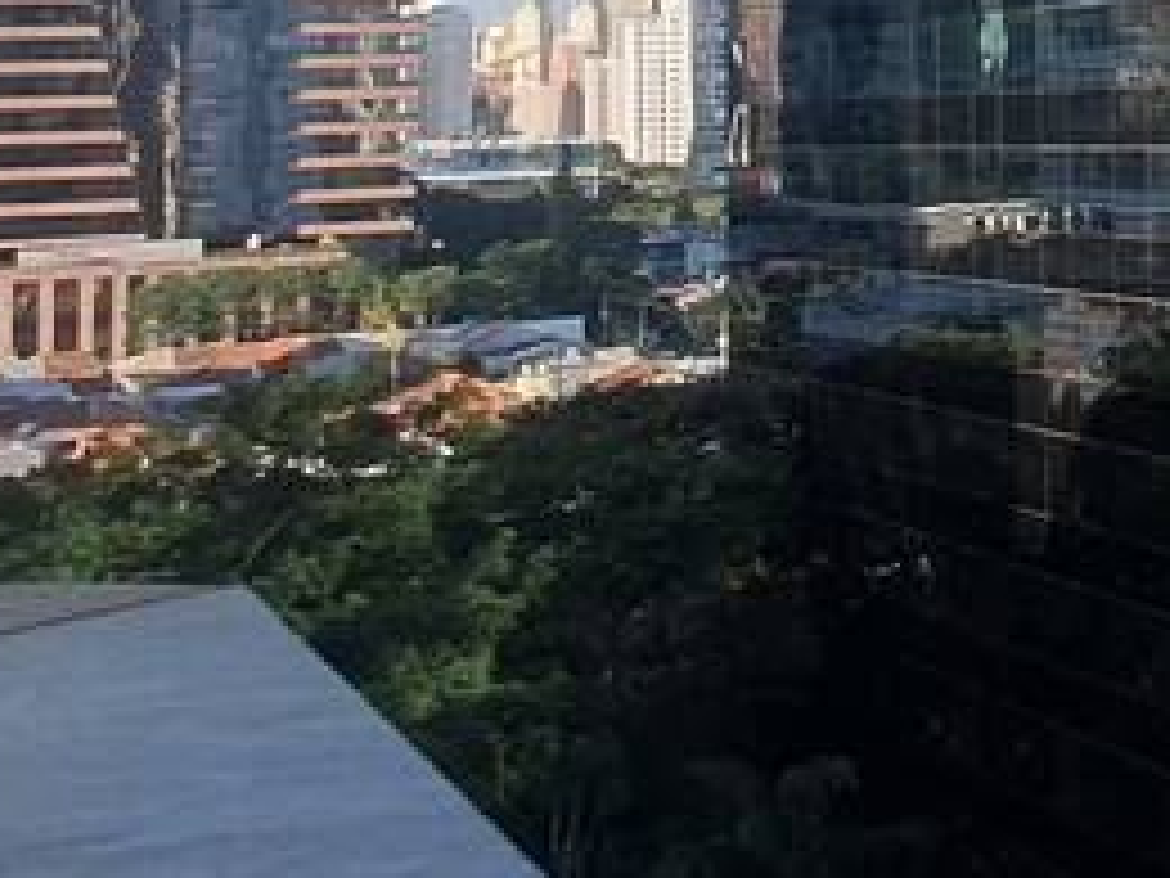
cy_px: -212
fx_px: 2434
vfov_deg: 19.1
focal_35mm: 72
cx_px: 1512
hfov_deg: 23.9
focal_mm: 1.8
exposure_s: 1/862
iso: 50
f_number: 2.2
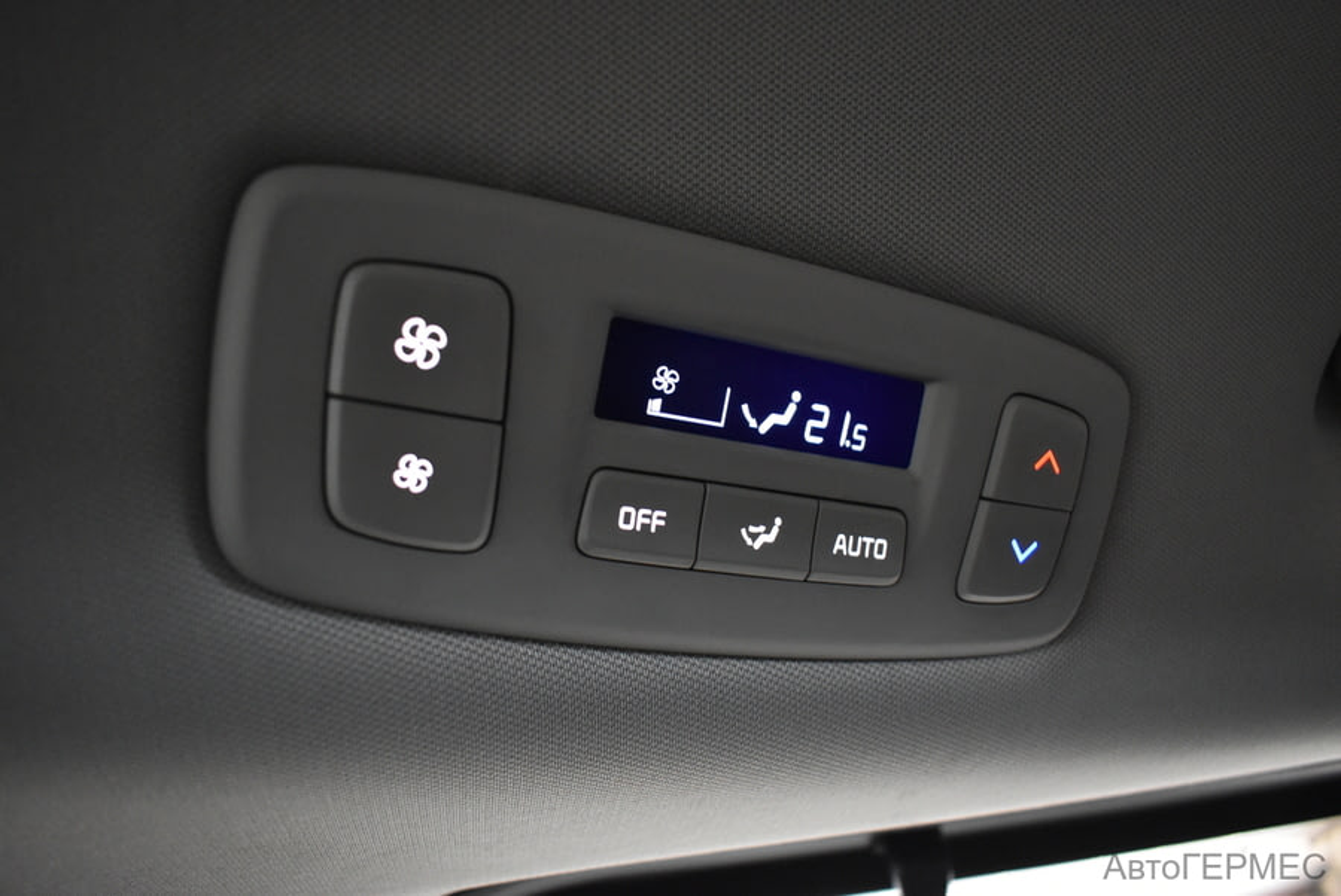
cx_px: 670
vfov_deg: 48.0
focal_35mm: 27
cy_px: 448
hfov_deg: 67.3
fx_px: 1007
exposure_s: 1/30
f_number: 3.5
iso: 2800
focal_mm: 18
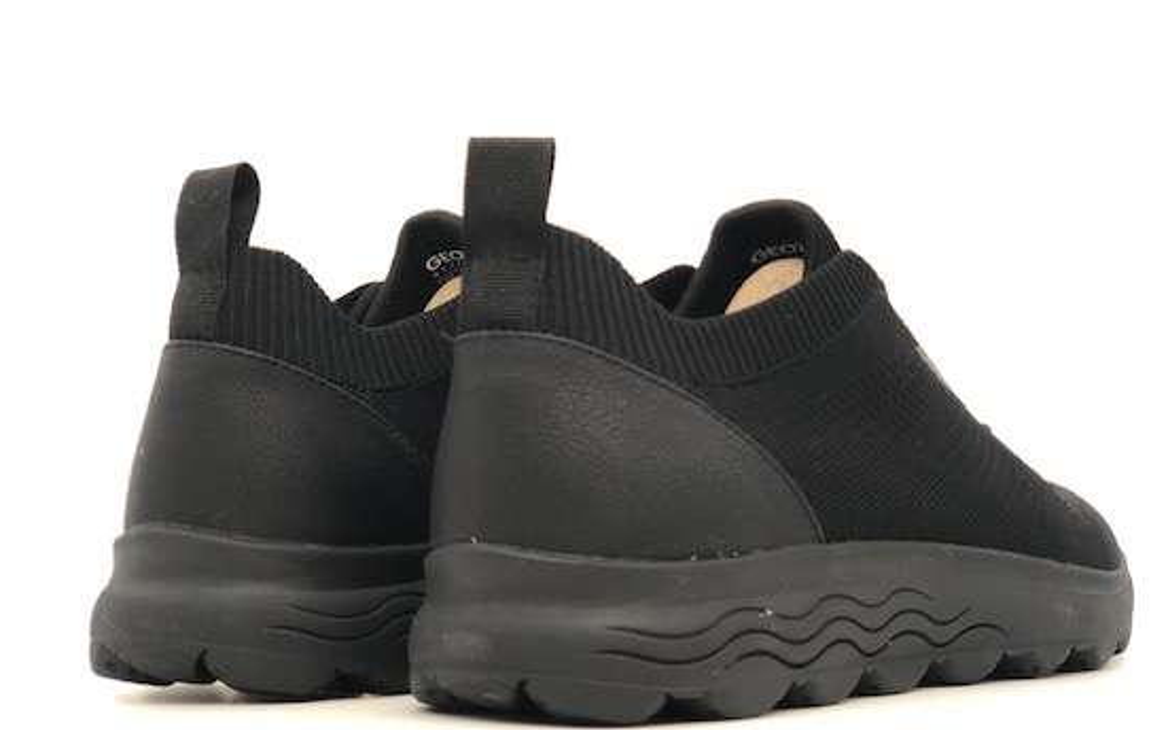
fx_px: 2037
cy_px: 323
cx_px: 657
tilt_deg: +3.1
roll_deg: +0.5
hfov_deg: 32.0
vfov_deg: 20.3
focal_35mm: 64
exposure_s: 1/50
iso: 32
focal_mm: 6
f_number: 2.4
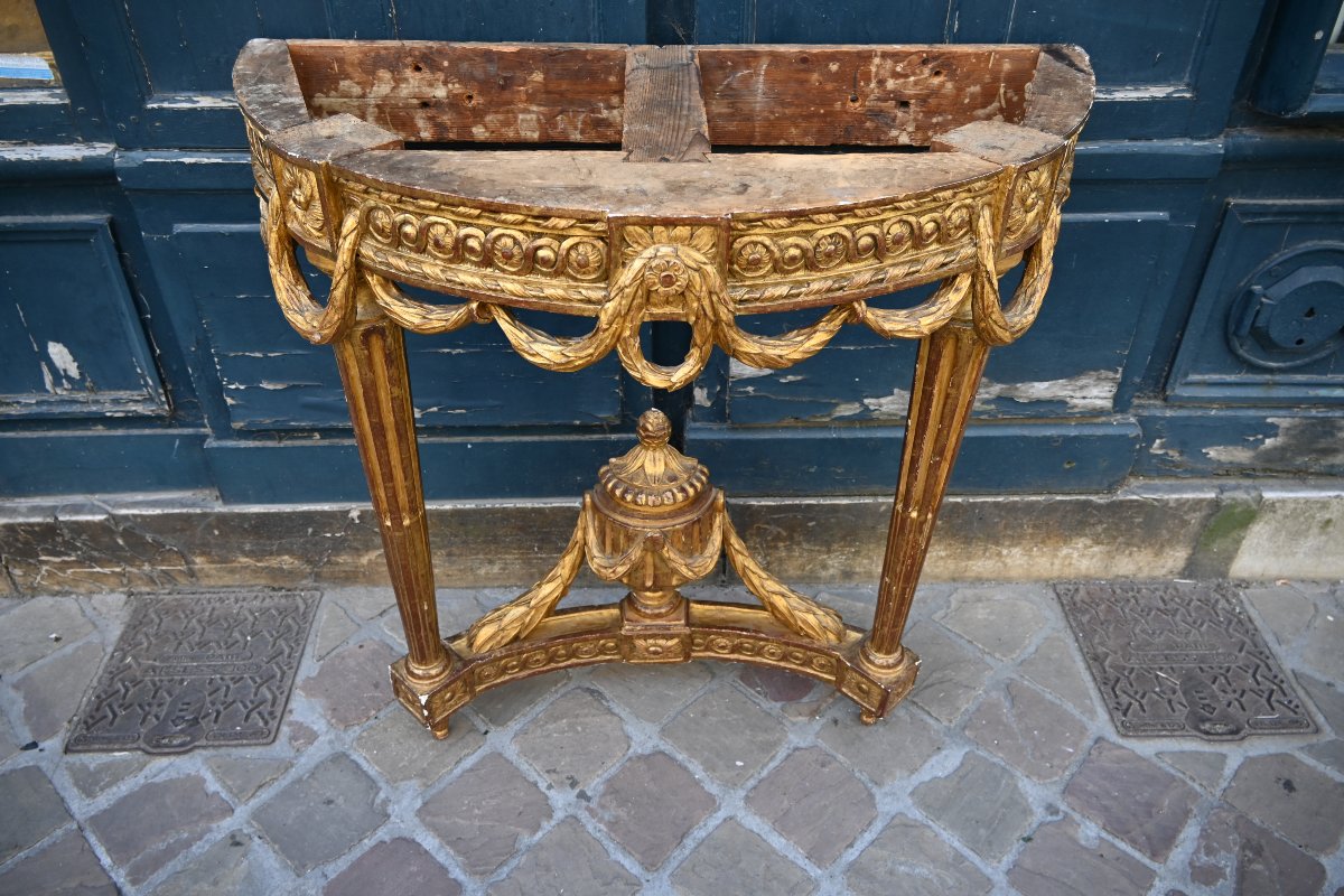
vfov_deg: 47.9
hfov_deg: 67.4
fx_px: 1008
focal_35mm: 27
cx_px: 672
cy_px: 448
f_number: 4
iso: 220
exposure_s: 1/250
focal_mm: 18
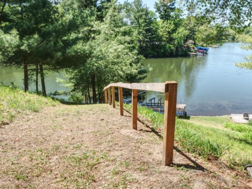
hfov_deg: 64.0
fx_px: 197
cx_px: 163
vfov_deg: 51.2
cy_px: 106
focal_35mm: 27
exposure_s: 1/125
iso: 200
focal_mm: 8
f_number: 11
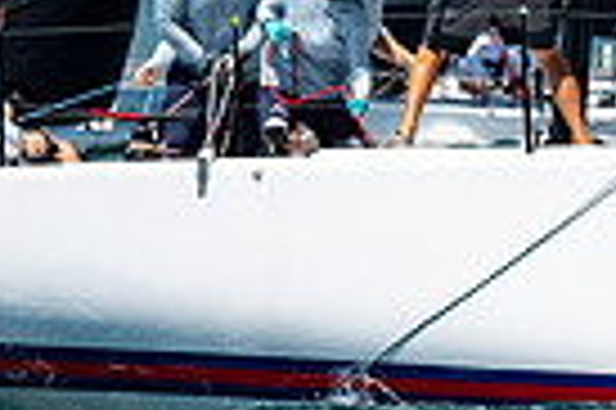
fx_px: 14698
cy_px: -354
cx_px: -319
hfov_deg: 2.4
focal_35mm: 860
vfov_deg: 1.6
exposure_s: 1/1600
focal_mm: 135
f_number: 5.6
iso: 320
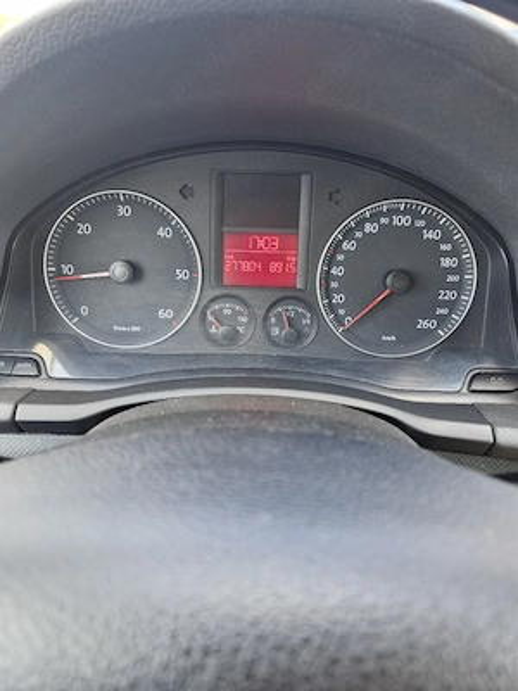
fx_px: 459
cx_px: 259
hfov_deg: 58.9
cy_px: 346
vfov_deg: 73.9
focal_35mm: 23
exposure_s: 1/100
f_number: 1.8
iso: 200
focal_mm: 5.54
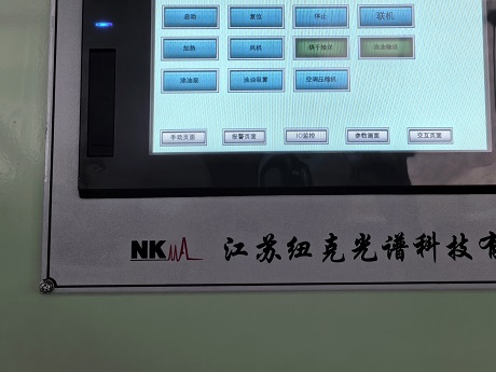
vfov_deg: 29.9
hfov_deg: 40.2
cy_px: 58
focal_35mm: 47
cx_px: 311
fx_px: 673
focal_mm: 5.75
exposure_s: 1/100
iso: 100
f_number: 2
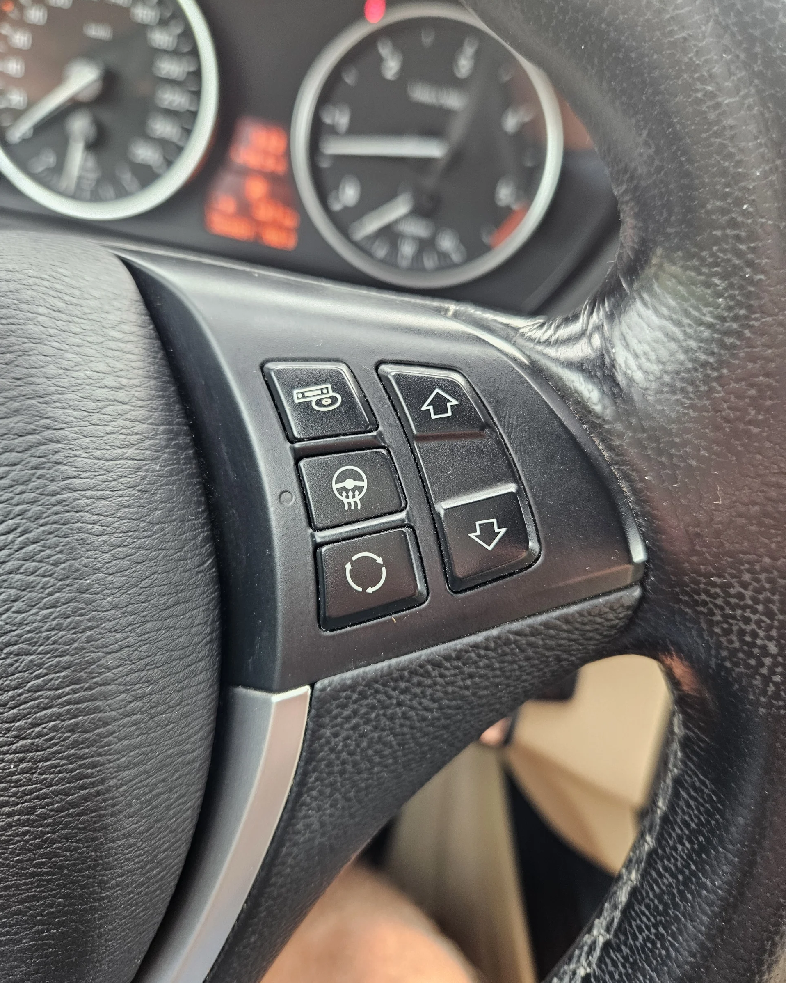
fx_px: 698
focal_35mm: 24
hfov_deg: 58.8
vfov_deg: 70.3
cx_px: 393
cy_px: 489
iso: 200
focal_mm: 5.4
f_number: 1.8
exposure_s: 1/100
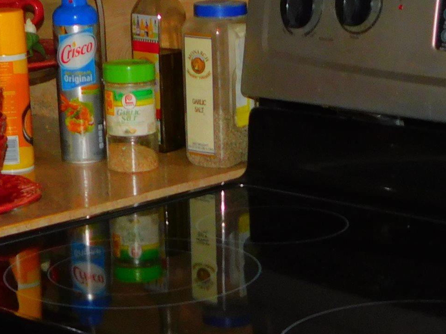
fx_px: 1481
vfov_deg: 12.7
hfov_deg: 17.1
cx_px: 240
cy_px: 348
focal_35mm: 115
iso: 200
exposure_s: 1/30
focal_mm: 6.3
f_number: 3.5
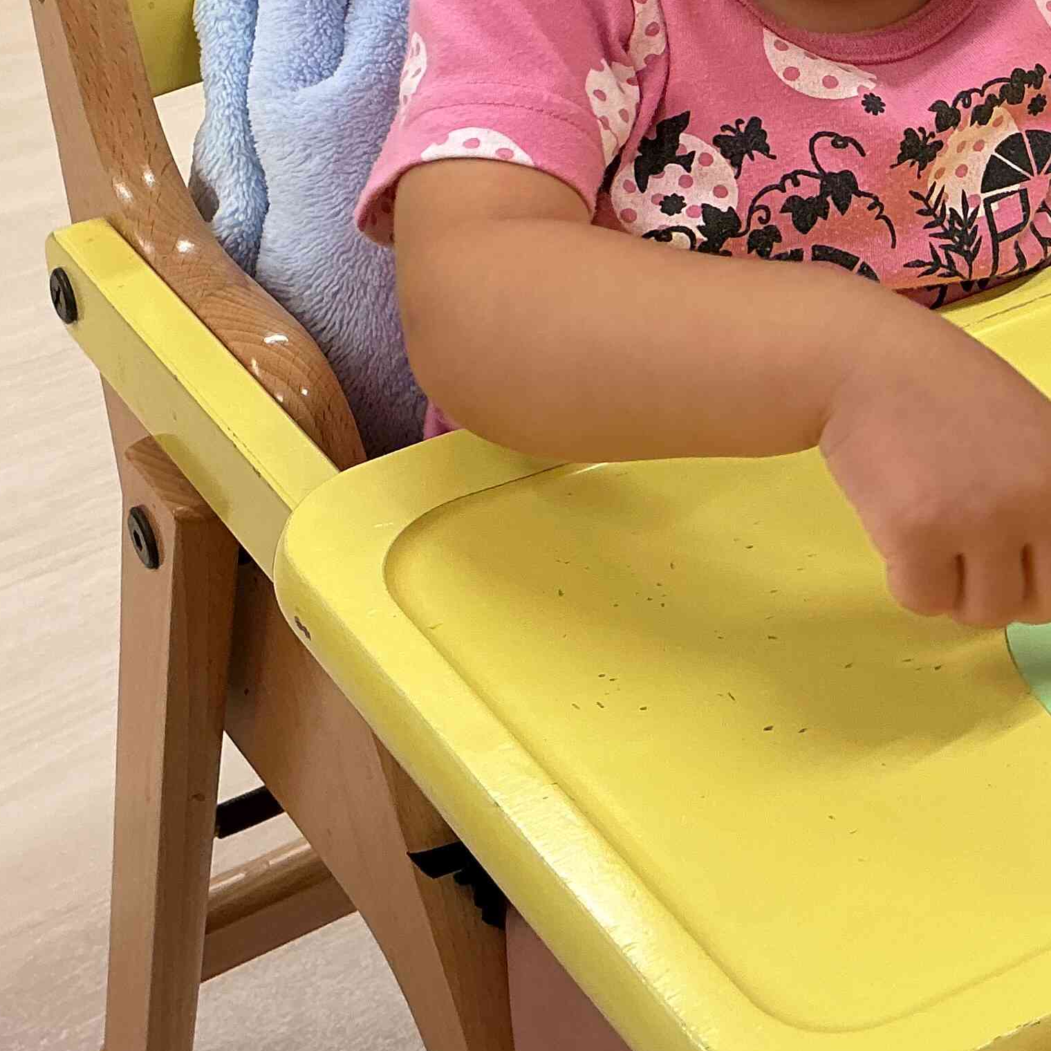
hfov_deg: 24.9
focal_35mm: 68
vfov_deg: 24.7
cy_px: 137
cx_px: 841
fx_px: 2336
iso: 50
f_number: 1.8
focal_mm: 3
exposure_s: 1/60
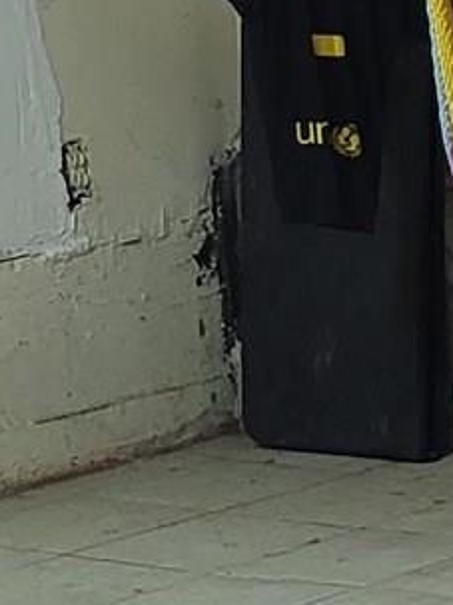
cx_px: 1563
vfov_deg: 9.9
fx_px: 3457
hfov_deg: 6.5
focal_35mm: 198
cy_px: 559
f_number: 1.8
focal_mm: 5.4
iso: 200
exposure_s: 1/120
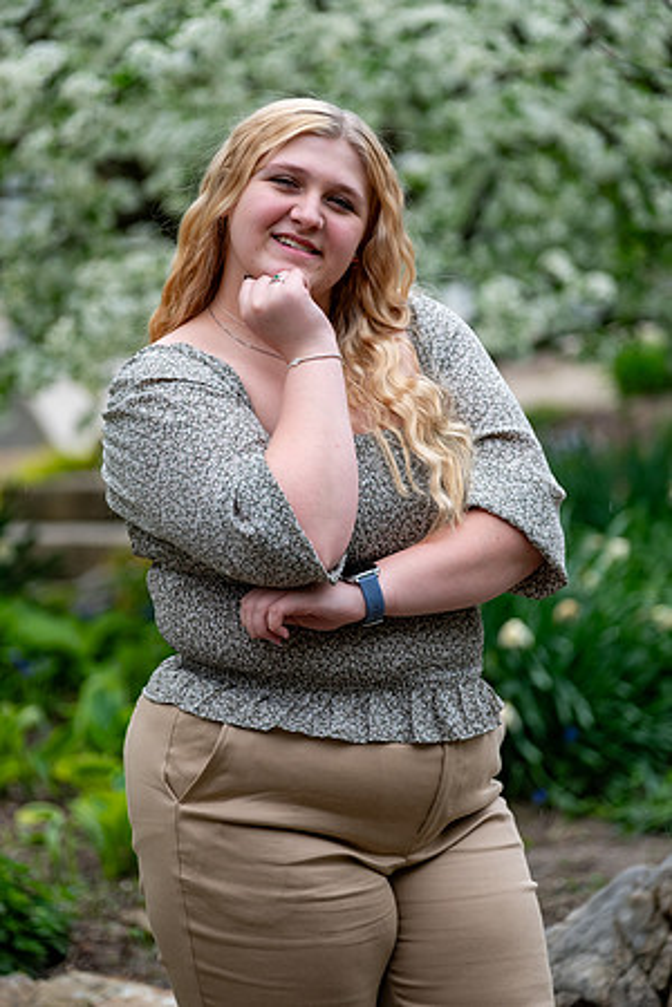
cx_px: 336
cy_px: 504
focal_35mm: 159
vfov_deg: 12.9
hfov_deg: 8.6
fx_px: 4452
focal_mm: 106
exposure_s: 1/500
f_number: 2.8
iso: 250
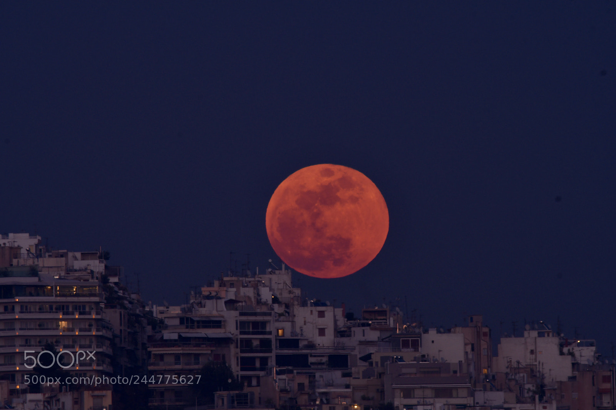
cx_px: 308
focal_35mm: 750
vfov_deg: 1.8
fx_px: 12830
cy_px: 205
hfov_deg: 2.8
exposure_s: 1/3
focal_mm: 500
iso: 125
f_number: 13
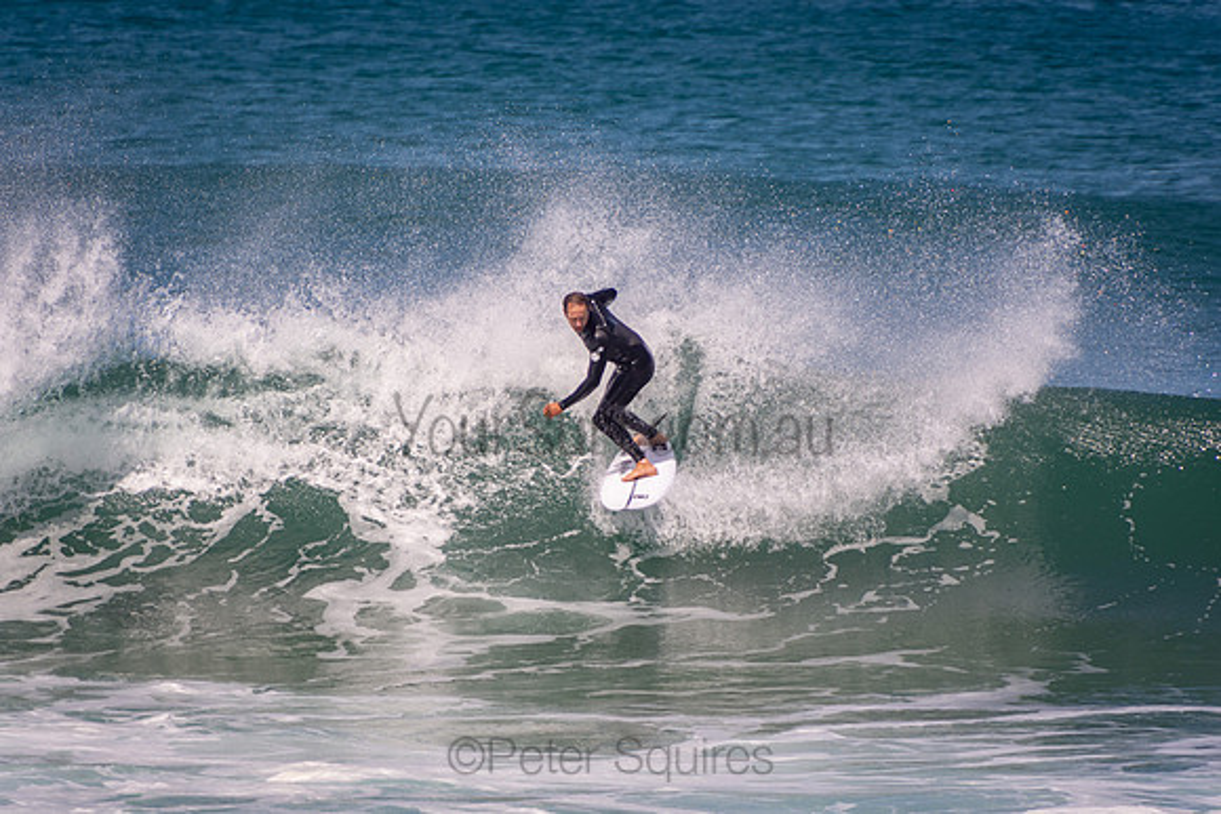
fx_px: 20354
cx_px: 610
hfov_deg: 3.4
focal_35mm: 600
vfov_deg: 2.3
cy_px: 407
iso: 180
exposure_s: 1/1250
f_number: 5.6
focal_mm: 400
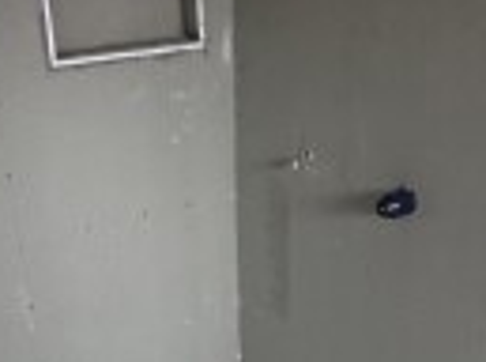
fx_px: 686
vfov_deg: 29.4
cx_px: 219
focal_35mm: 49
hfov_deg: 39.0
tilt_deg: -24.3
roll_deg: +1.5
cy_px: 238
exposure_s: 1/60
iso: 800
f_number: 2.2
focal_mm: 2.22
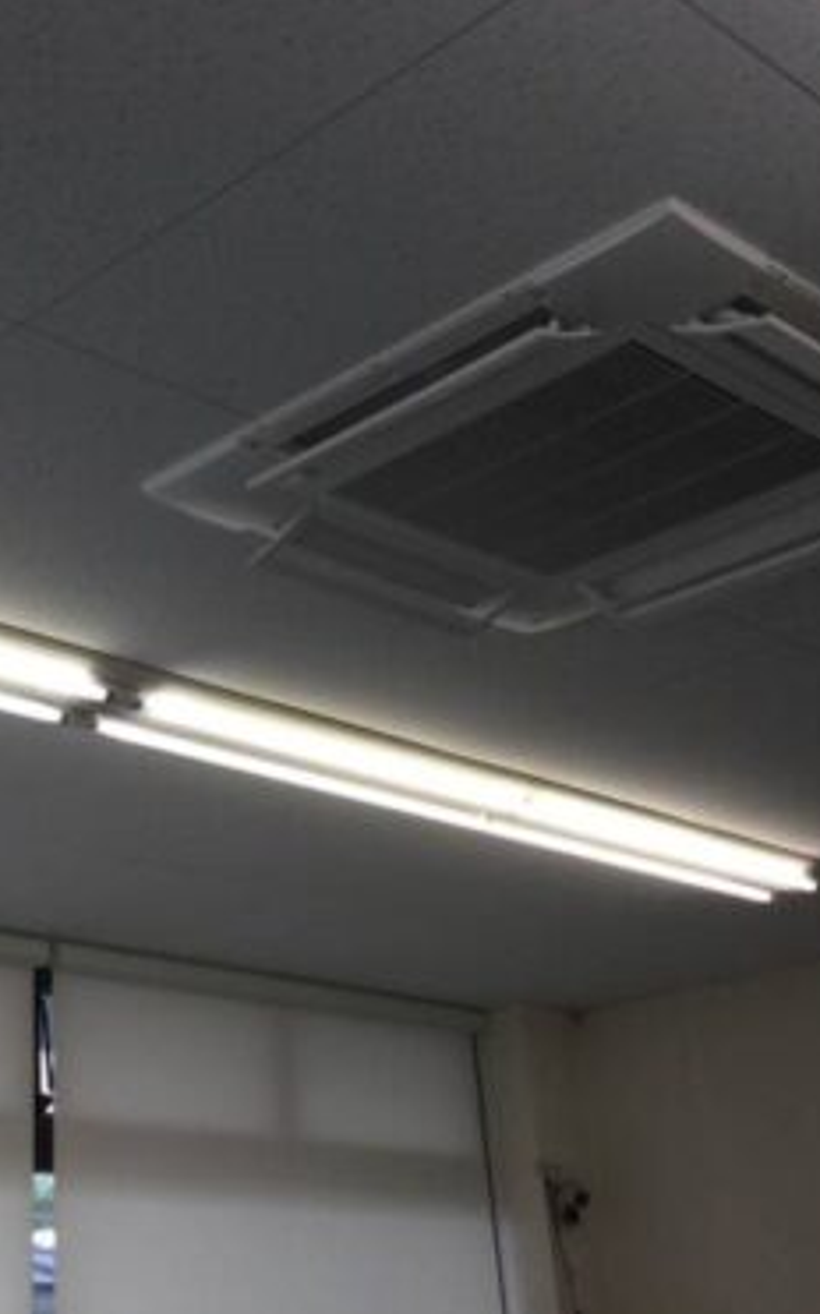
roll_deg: +0.8
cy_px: 523
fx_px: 1898
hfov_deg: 24.1
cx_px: 180
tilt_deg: +24.5
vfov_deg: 38.1
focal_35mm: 53
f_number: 2.4
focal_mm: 3.3
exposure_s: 1/120
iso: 32
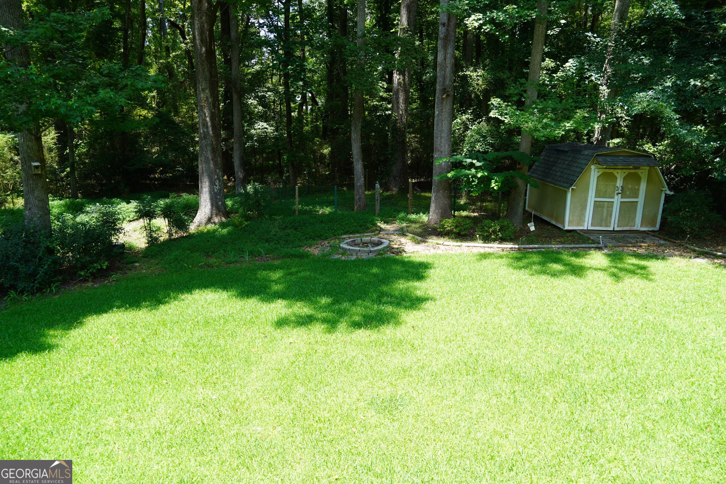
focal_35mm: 27
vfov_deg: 47.9
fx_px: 544
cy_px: 242
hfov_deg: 67.4
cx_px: 363
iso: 100
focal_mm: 18
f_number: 5.6
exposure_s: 1/80
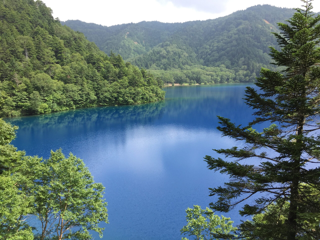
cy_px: 120
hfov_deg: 61.7
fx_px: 268
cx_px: 160
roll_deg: +0.0
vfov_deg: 48.2
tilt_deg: -11.1
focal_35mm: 29
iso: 32
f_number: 2.2
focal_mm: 4.15
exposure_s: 1/719
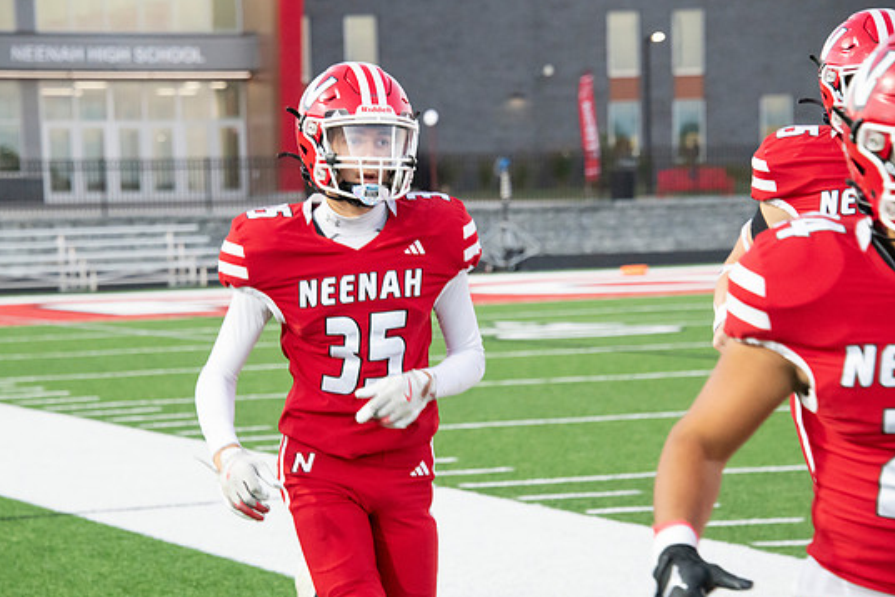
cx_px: 423
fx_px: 4027
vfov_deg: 8.5
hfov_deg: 12.7
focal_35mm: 162
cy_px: 318
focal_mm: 150
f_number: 7.1
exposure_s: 1/320
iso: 8000
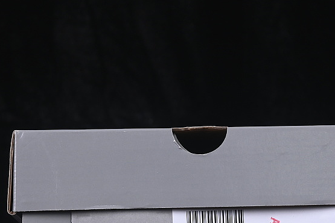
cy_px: 208
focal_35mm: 146
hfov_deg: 14.0
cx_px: 211
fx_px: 1359
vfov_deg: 9.4
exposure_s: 1/80
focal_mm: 50
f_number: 8
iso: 160
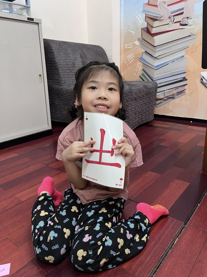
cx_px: 104
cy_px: 138
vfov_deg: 67.3
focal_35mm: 26
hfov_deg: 53.1
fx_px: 207
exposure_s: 1/60
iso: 160
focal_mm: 5.1
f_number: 1.6
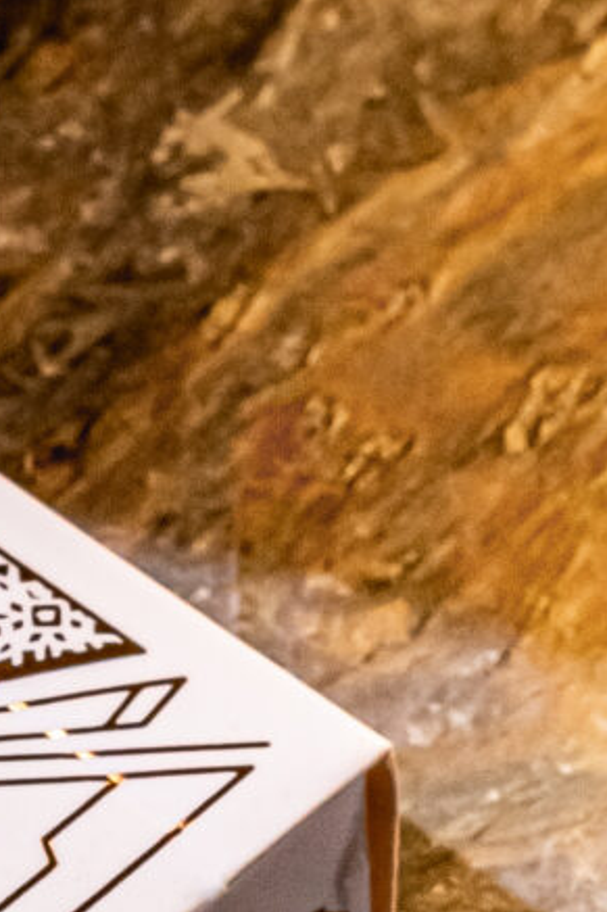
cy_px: 1699
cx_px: -450
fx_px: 9491
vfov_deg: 5.4
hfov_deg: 3.6
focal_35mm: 375
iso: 1250
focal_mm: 64
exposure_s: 1/25
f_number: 18
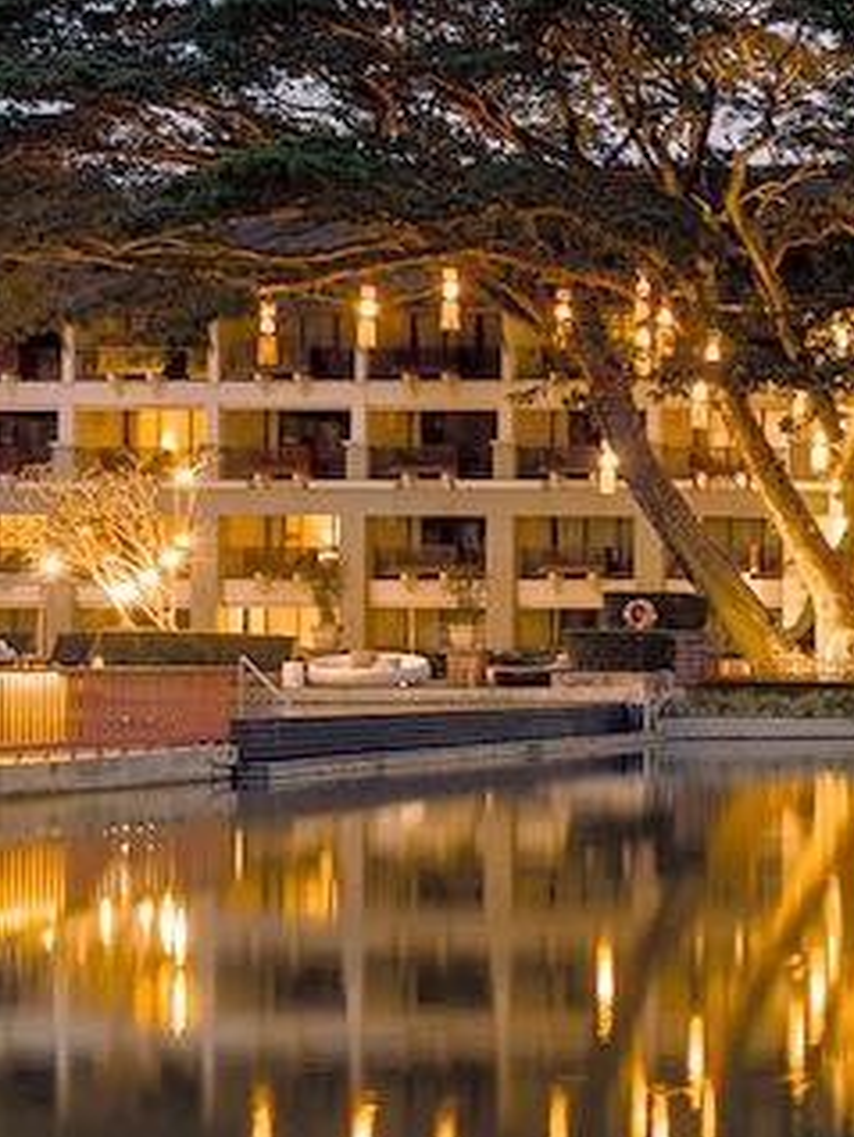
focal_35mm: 87
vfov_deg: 22.5
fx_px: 2858
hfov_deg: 12.8
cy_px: 651
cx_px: 2076
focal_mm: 24
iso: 100
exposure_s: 4
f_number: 5.6
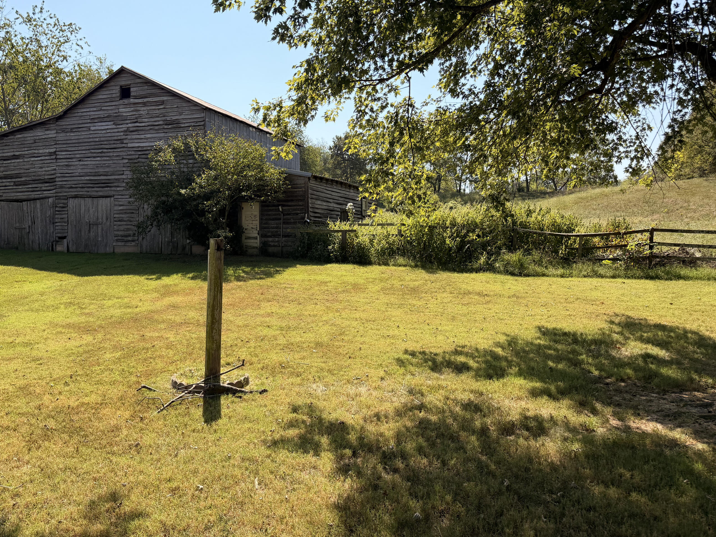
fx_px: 579
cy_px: 232
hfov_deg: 63.1
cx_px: 299
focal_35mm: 28
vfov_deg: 49.6
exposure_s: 1/3953
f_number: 1.78
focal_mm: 6.76
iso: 125
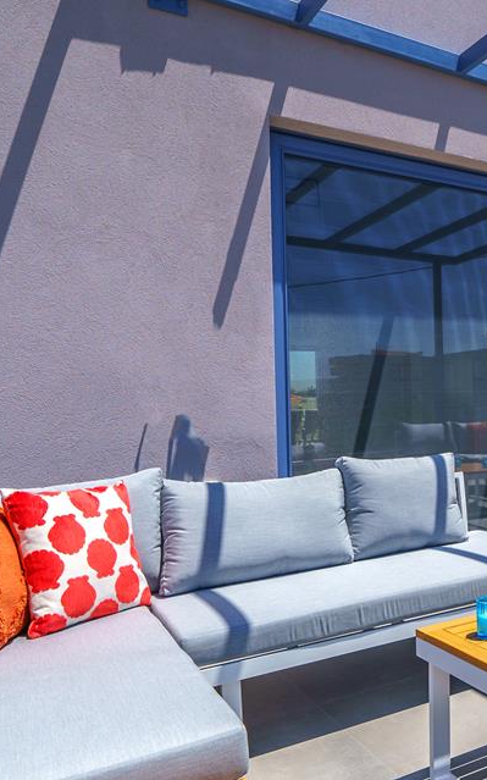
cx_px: 513
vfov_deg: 61.2
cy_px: 405
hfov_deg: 35.7
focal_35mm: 31
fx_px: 659
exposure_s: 1/400
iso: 100
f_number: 8
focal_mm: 12
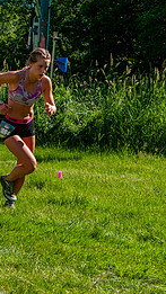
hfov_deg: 13.1
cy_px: 168
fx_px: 719
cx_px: 54
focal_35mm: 92
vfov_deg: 23.1
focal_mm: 34
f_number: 8
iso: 200
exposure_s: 1/250
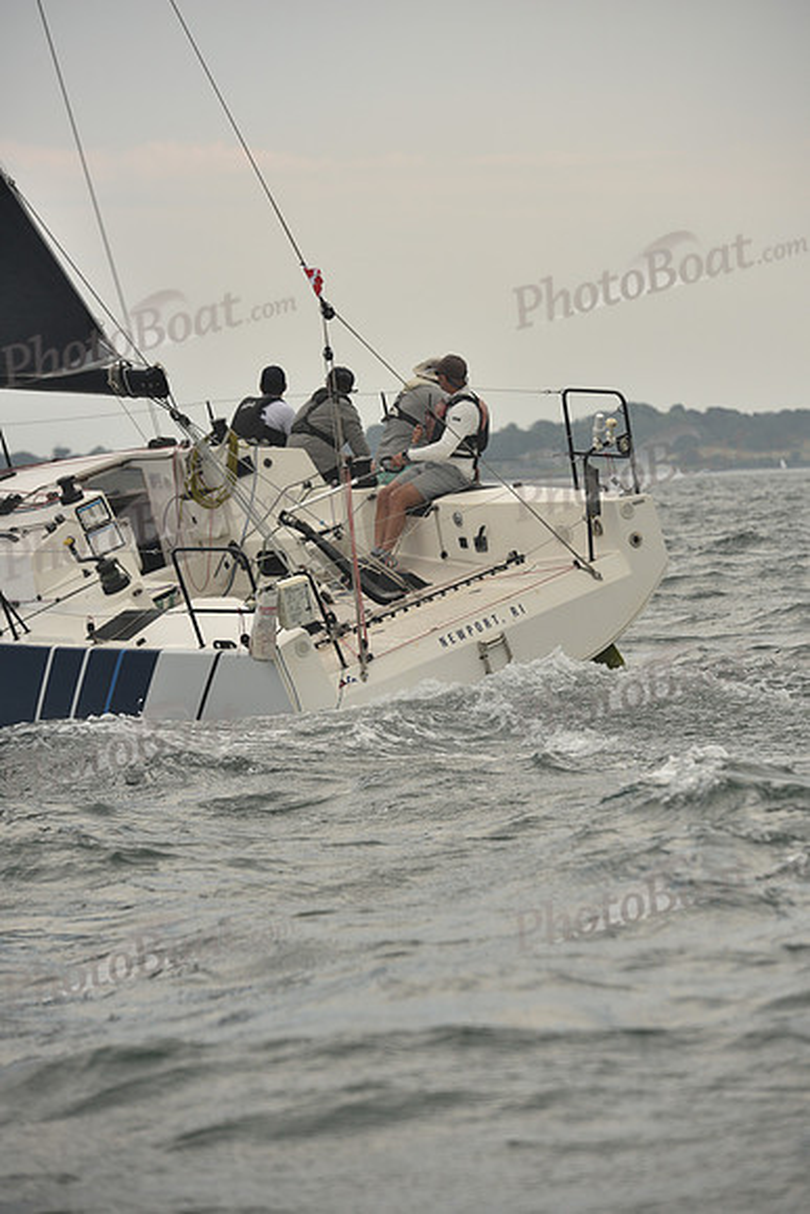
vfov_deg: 12.4
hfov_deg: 8.3
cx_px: 405
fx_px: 5565
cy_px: 607
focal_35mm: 165
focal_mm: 165
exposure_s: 1/500
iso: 250
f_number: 6.3
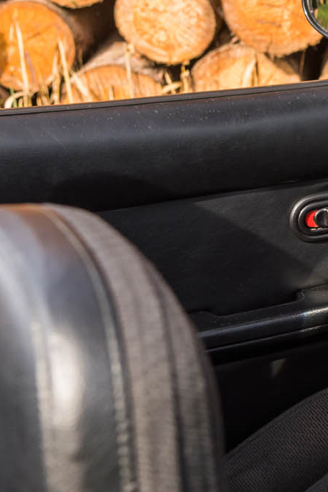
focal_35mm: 126
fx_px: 1721
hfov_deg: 10.1
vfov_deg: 16.3
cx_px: 638
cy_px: 208
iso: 400
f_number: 5.6
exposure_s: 1/160
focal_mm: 44
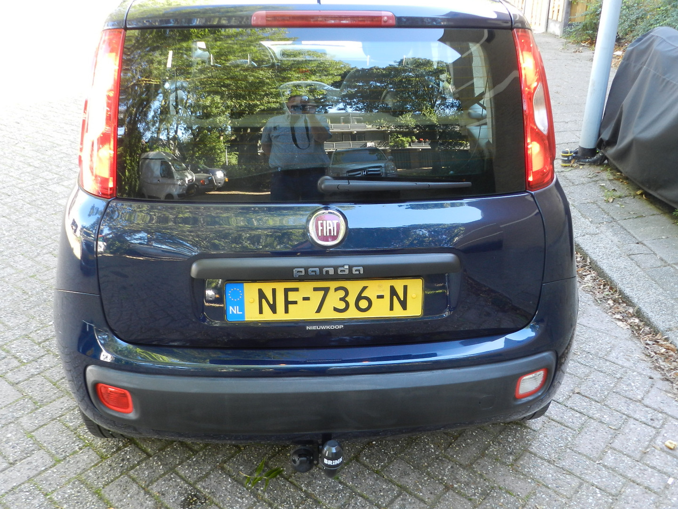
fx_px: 627
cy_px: 254
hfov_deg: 56.8
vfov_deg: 44.2
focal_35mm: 32
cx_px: 339
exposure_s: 1/25
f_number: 3.7
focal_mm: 5.6
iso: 160
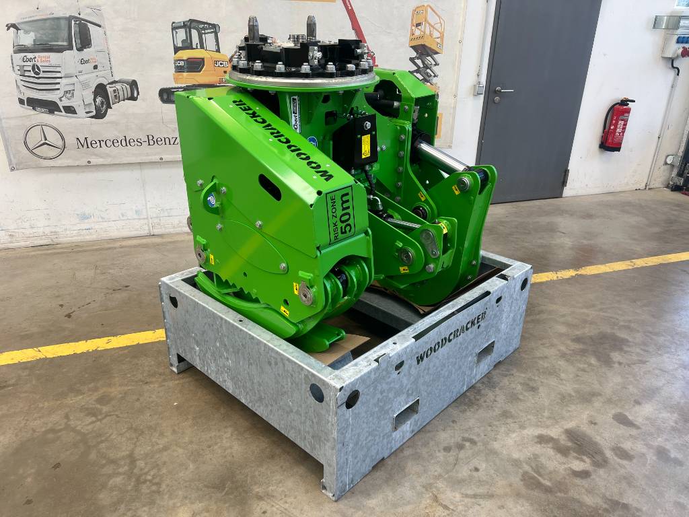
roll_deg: -1.0
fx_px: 518
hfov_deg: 67.3
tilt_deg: -23.9
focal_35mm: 26
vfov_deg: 53.1
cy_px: 258
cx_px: 344
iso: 40
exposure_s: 1/234
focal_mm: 5.7
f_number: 1.5
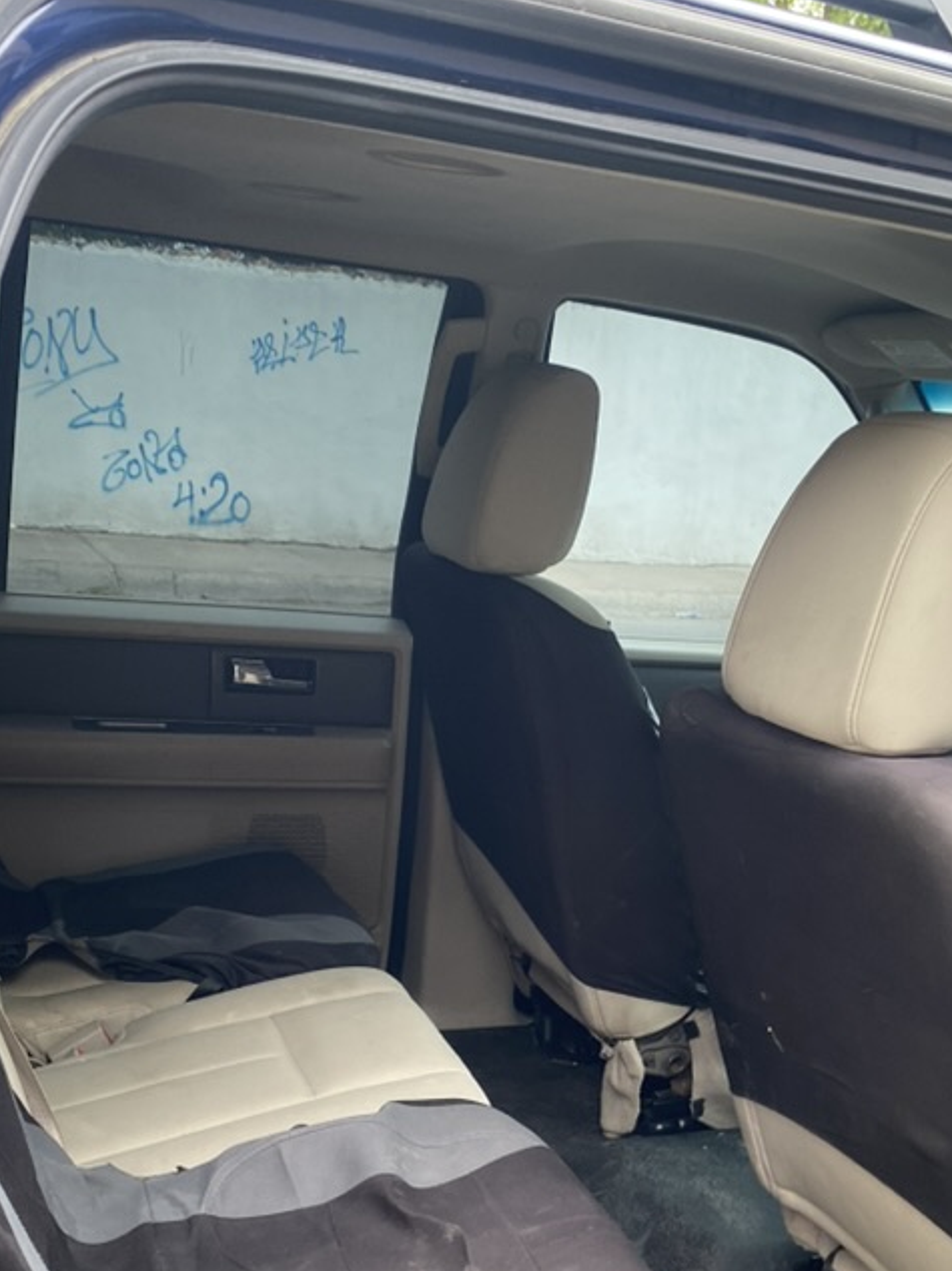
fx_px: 1541
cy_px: 972
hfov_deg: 34.3
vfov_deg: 43.2
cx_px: 541
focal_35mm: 42
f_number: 1.8
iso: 100
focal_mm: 4.25
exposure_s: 1/121
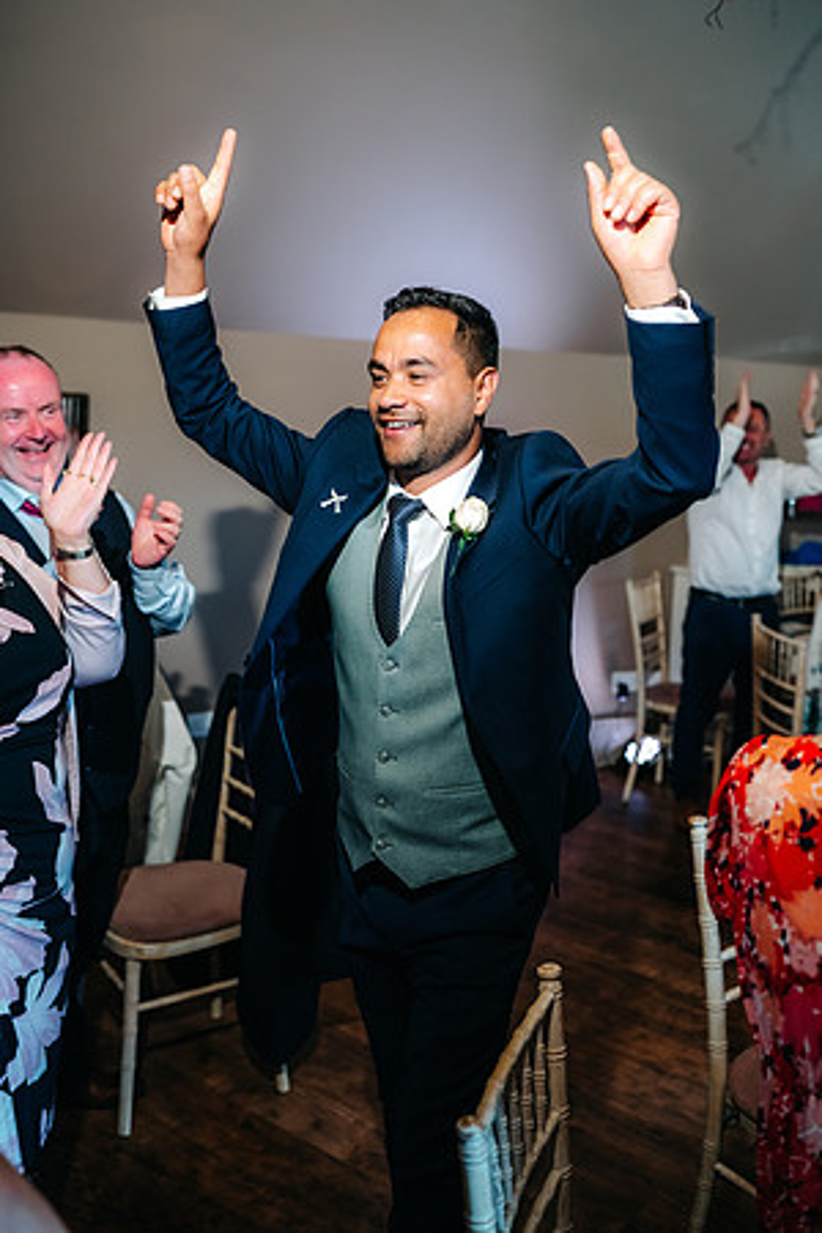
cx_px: 411
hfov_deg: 37.9
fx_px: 1199
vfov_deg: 54.4
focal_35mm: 35
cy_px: 616
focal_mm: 35
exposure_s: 1/200
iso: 640
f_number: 2.5
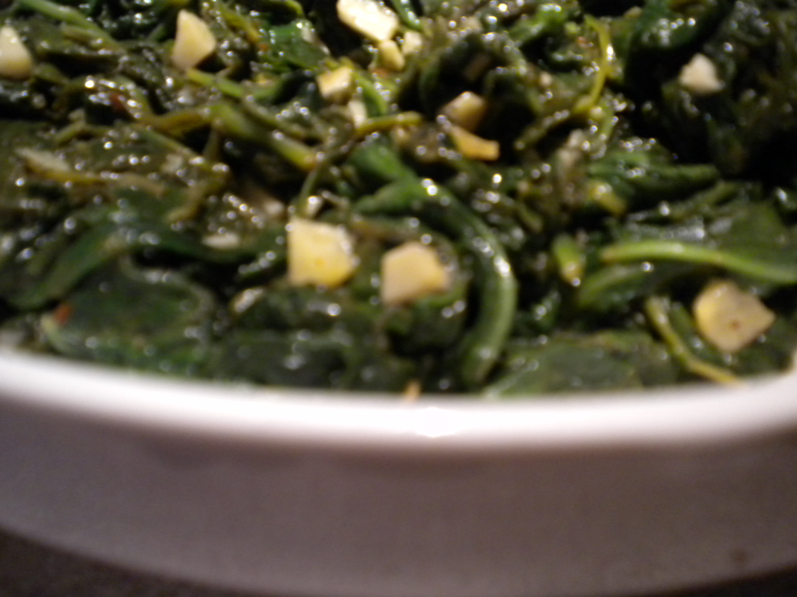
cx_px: 398
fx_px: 806
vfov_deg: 40.7
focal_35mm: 35
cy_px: 298
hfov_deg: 52.6
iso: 400
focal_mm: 6.3
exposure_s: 1/15
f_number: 3.1
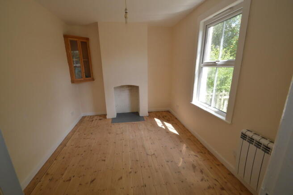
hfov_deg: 100.4
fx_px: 122
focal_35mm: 15
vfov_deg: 77.2
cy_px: 98
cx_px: 146
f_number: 5.6
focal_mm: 10
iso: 220
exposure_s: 1/125
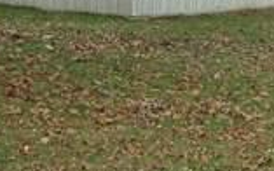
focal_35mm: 182
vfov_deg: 7.1
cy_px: -68
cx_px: 201
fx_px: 1359
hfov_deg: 11.5
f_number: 3.7
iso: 80
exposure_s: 1/200
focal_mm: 7.6
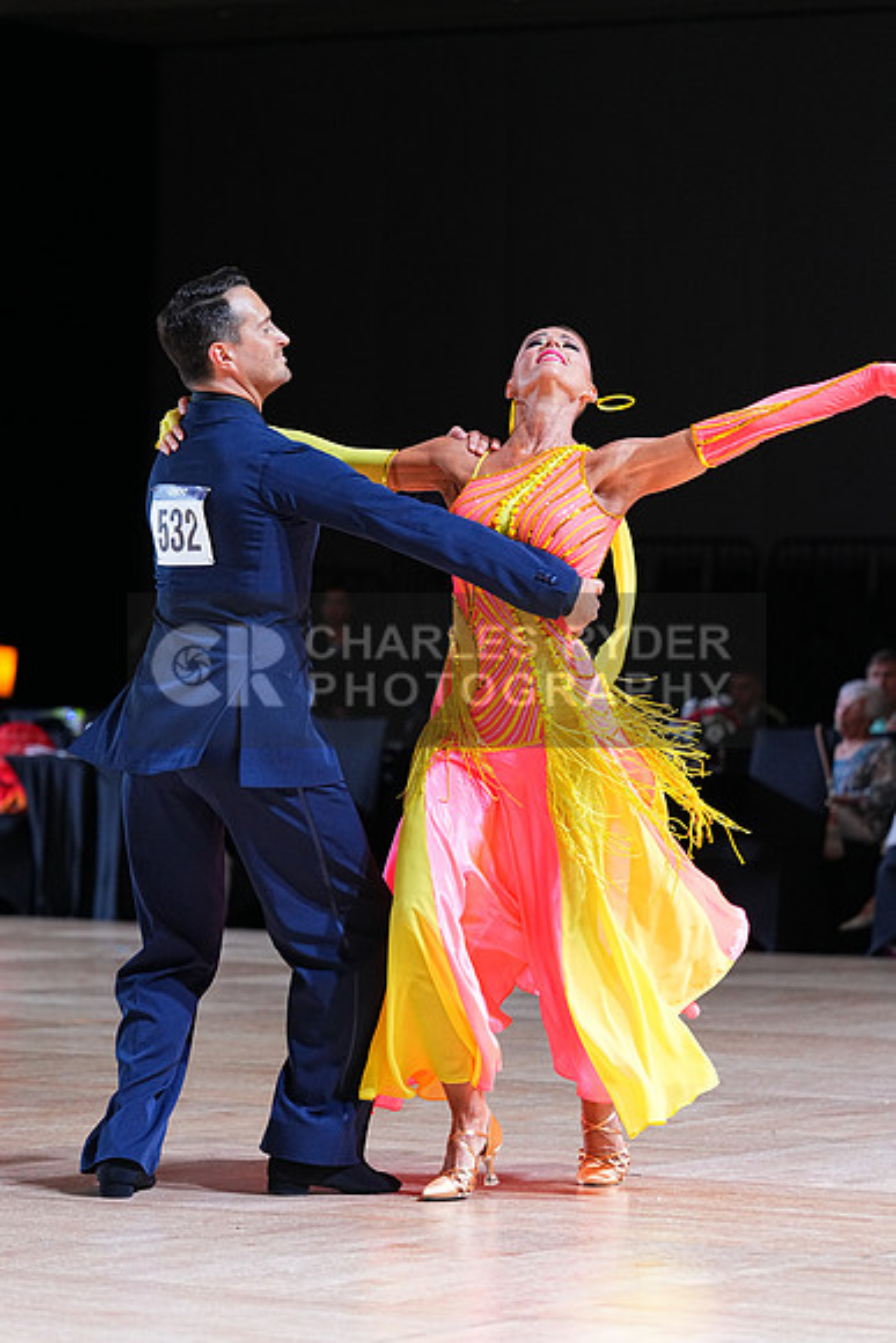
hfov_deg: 9.9
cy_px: 672
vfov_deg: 14.9
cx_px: 448
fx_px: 5149
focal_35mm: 138
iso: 2000
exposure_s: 1/400
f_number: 4
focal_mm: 138
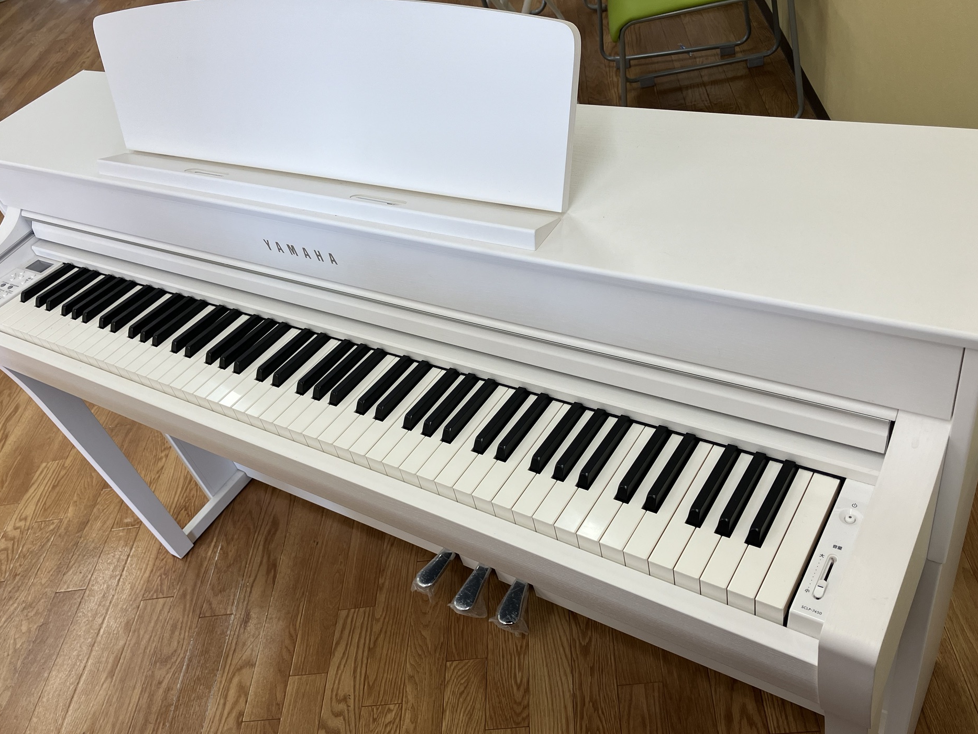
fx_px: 848
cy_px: 391
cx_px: 485
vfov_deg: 46.8
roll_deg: +18.6
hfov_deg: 60.0
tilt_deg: -42.2
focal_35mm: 30
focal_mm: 3.99
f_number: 1.8
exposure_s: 1/120
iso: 40
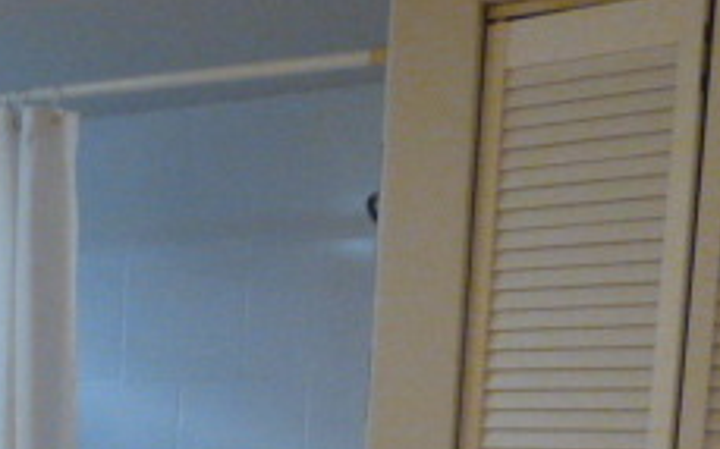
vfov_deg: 16.1
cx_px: -101
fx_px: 1452
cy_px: 669
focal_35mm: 74
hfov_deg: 25.5
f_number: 3.3
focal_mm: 4.1
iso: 800
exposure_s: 1/25
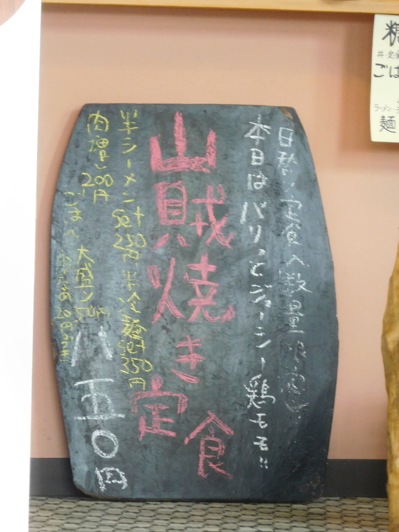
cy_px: 266
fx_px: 4918
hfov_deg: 4.6
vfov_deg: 6.2
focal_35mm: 320
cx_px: 200
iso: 800
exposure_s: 1/30
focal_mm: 57.1
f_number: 5.9
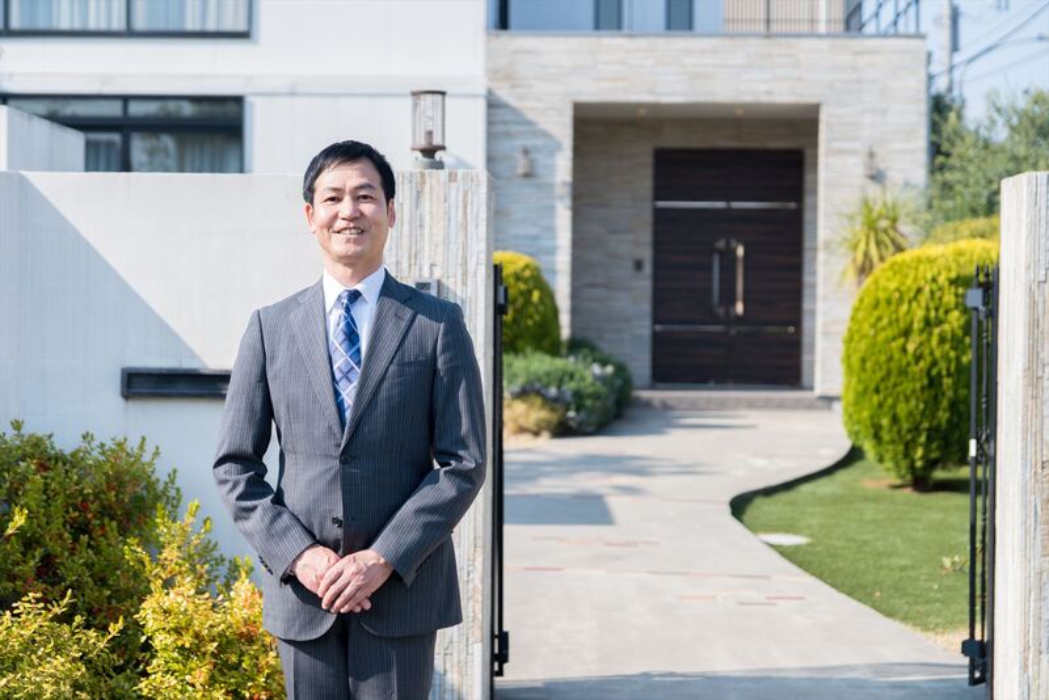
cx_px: 524
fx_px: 2040
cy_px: 350
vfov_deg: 19.5
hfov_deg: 28.8
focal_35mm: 70
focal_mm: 70
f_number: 4
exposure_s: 1/3200
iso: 800
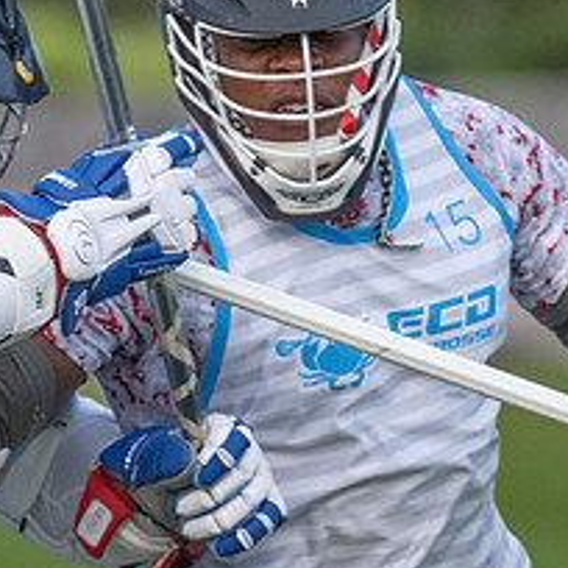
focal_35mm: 1529
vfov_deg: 1.1
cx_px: -183
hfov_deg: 1.1
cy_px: 355
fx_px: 28385
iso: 2500
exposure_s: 1/1000
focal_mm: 500
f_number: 5.6
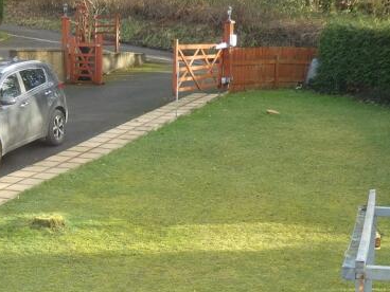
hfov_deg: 24.9
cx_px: 143
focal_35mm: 78
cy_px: 351
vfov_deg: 18.0
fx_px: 879
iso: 80
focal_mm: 5
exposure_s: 1/100
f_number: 3.2
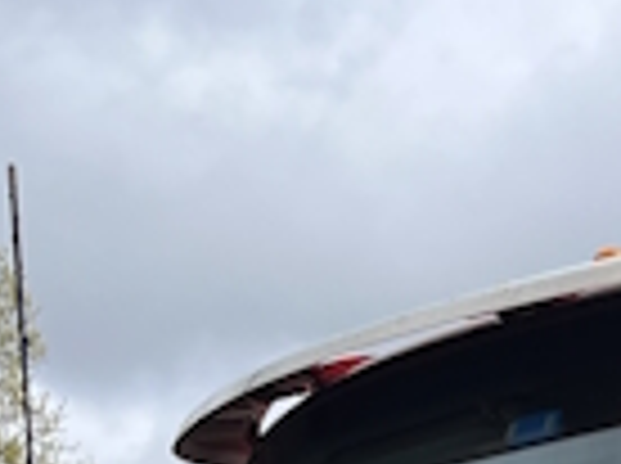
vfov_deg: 8.5
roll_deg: +1.6
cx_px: 1071
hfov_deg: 12.2
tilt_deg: -5.9
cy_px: 1275
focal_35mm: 151
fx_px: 2704
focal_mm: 5.1
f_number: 1.6
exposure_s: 1/1992
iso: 50
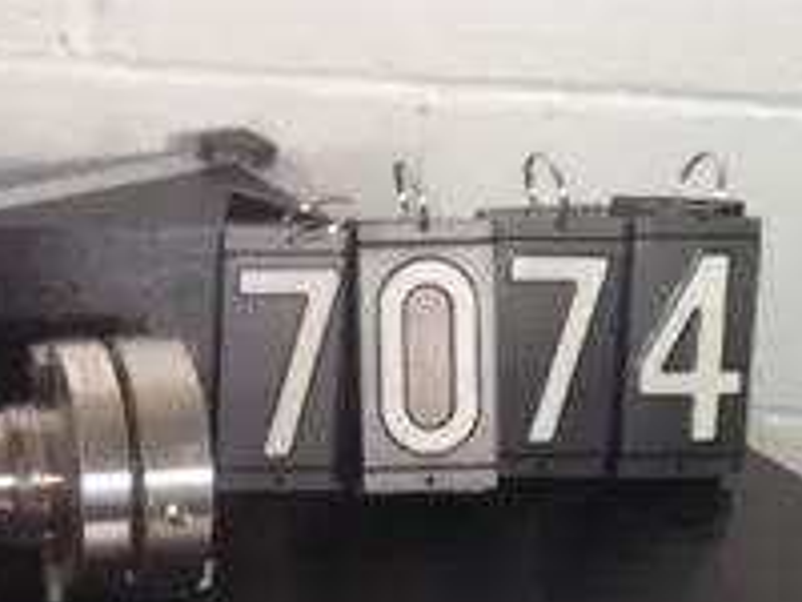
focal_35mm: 70
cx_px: 72
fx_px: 1622
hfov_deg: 26.8
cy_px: 305
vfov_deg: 21.0
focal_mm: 4.28
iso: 50
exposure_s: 1/24
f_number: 2.4
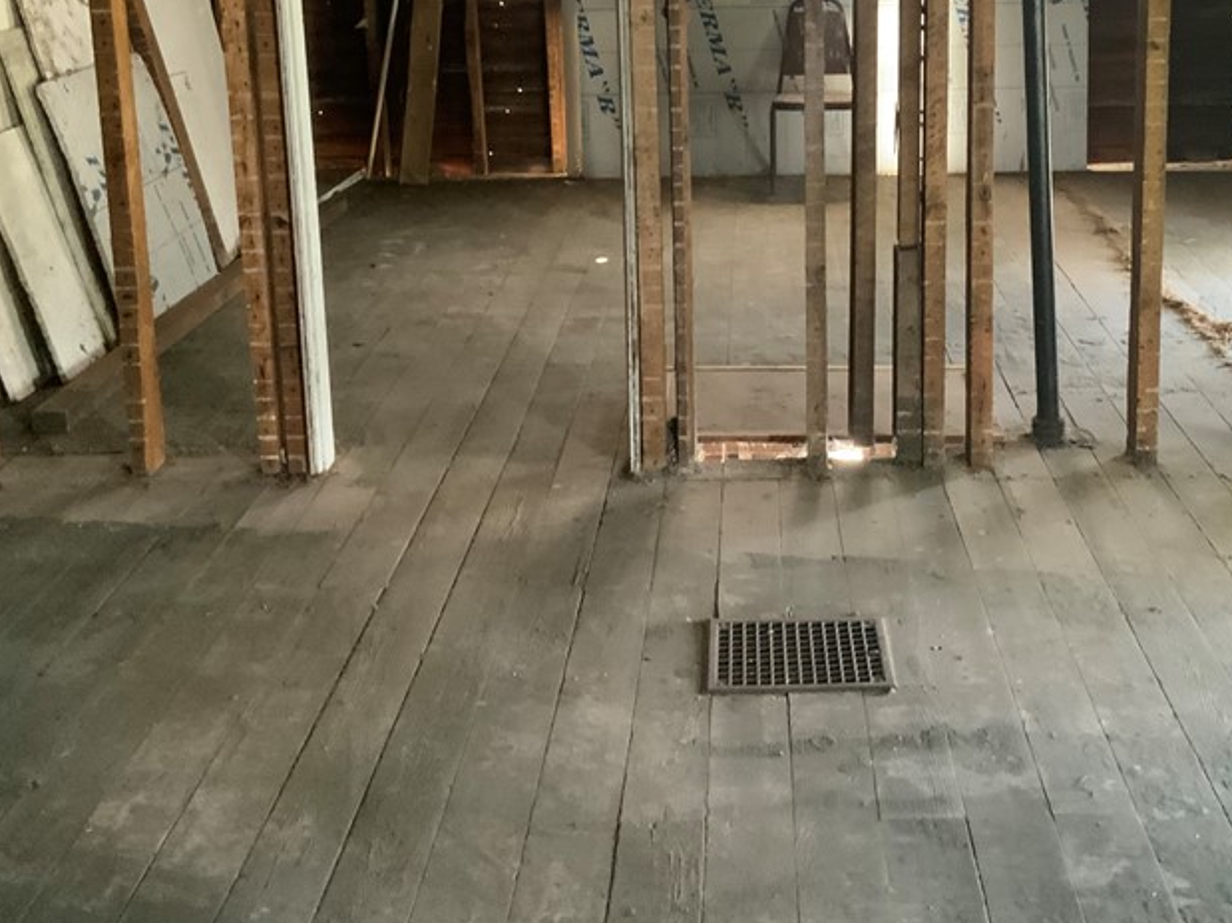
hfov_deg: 39.2
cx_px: 814
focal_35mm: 48
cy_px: 185
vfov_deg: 29.6
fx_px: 1708
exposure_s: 1/30
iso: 250
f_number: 1.8
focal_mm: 3
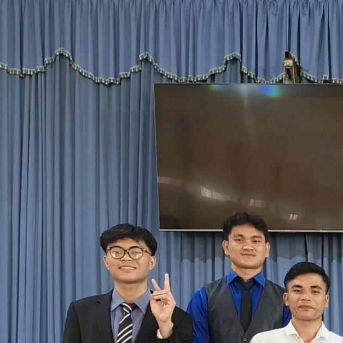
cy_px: 451
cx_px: 568
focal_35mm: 83
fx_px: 930
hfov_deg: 17.8
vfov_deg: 19.2
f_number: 1.79
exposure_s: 1/50
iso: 353
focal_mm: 4.71
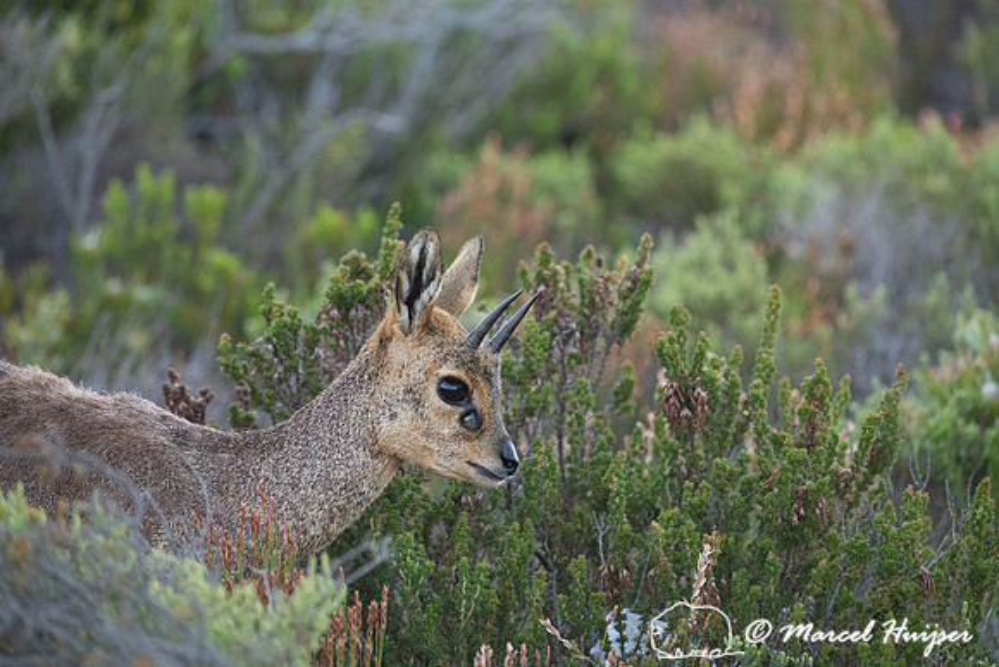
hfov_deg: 3.4
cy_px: 334
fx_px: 16653
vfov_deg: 2.3
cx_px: 500
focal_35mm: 600
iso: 2000
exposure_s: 1/125
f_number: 6.3
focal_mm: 600
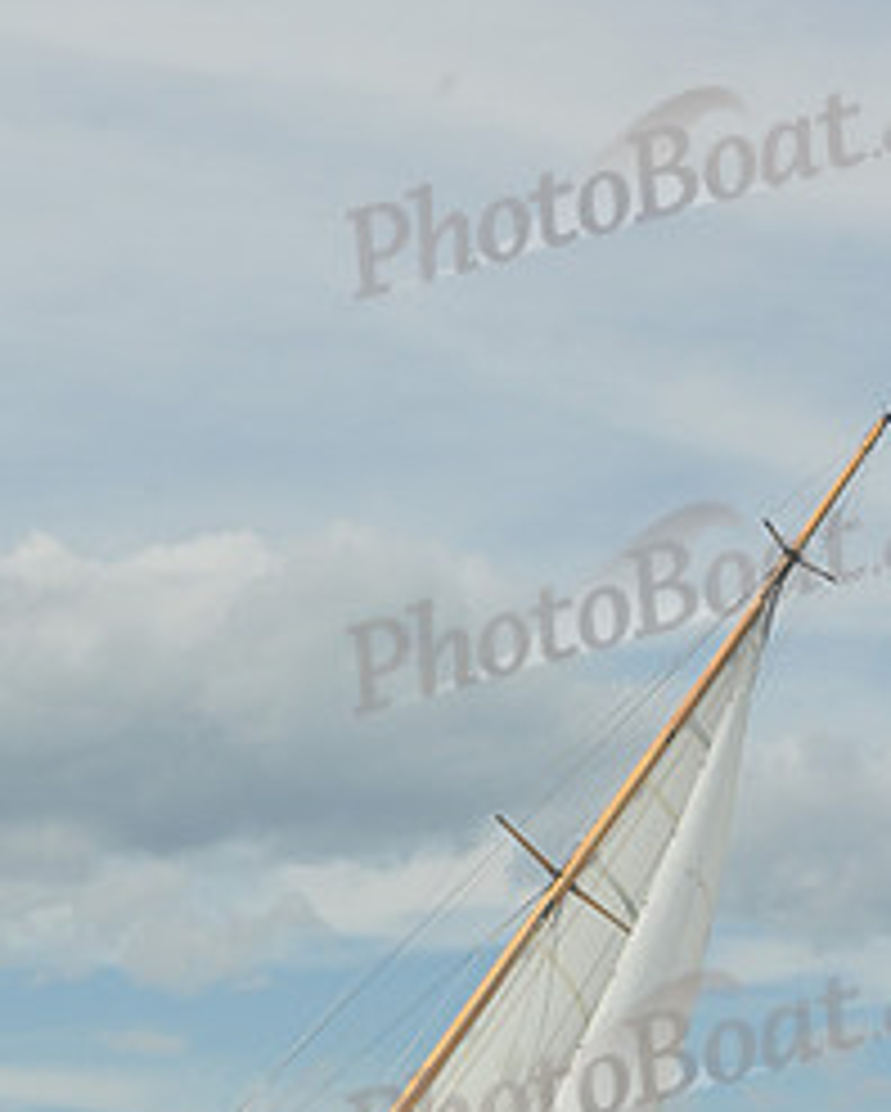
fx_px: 5070
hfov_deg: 10.0
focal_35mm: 154
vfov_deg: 12.5
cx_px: 115
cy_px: 896
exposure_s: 1/1250
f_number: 11
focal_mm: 70
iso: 320
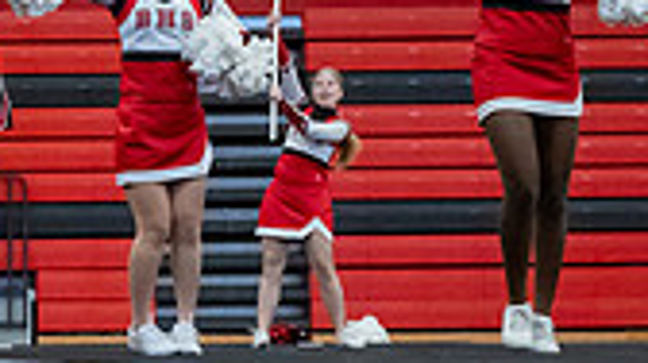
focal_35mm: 167
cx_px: -264
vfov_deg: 7.2
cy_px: 265
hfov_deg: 12.4
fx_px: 2866
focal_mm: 33.5
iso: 6400
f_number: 2.8
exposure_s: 1/800
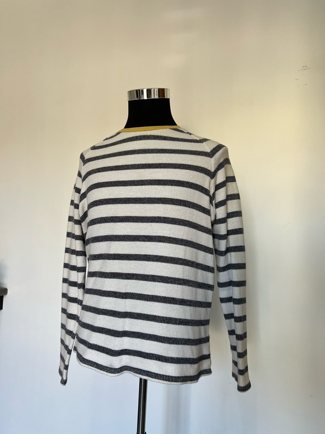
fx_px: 325
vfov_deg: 67.3
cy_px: 217
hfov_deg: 53.1
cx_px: 162
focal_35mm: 26
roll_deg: +1.0
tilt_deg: +6.0
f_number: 1.5
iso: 80
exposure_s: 1/121
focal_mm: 5.7
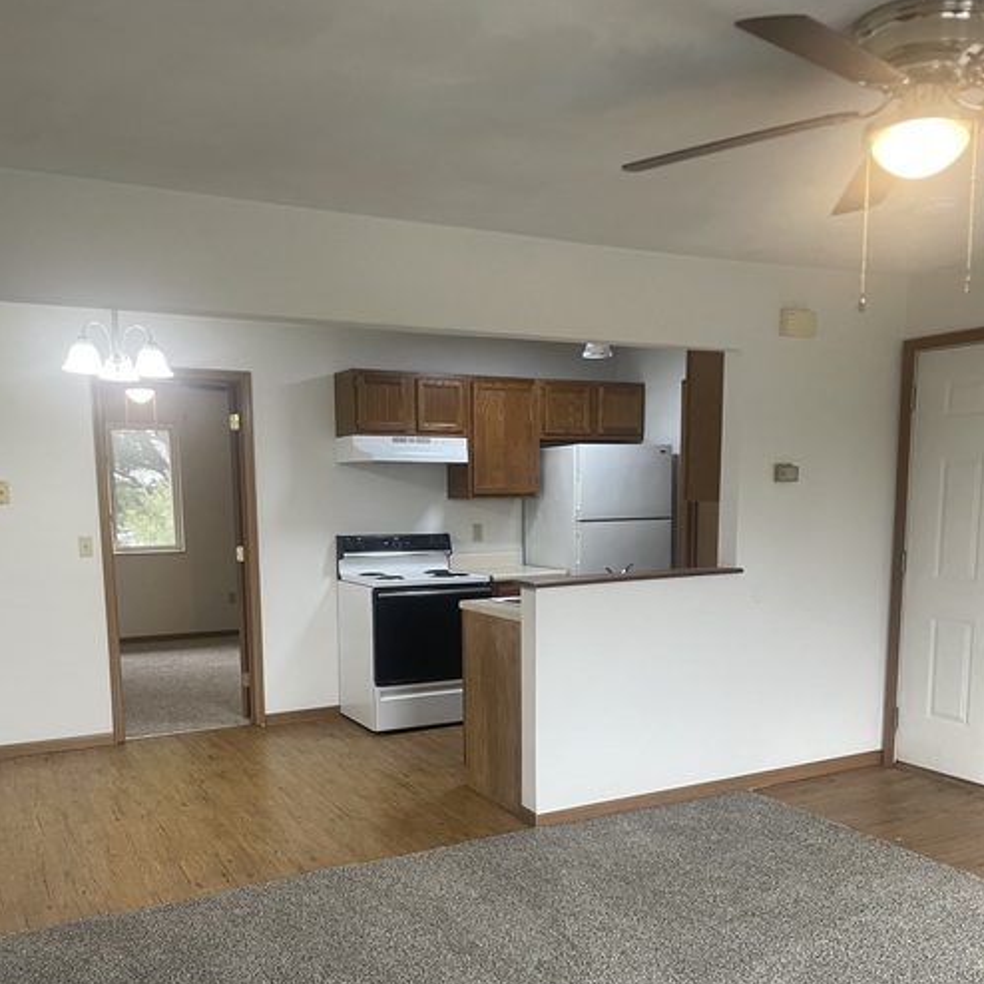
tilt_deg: -8.1
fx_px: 997
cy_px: 622
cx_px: 496
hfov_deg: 52.5
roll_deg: -0.4
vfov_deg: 51.9
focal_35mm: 31
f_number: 1.6
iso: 100
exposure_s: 1/60
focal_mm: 4.2
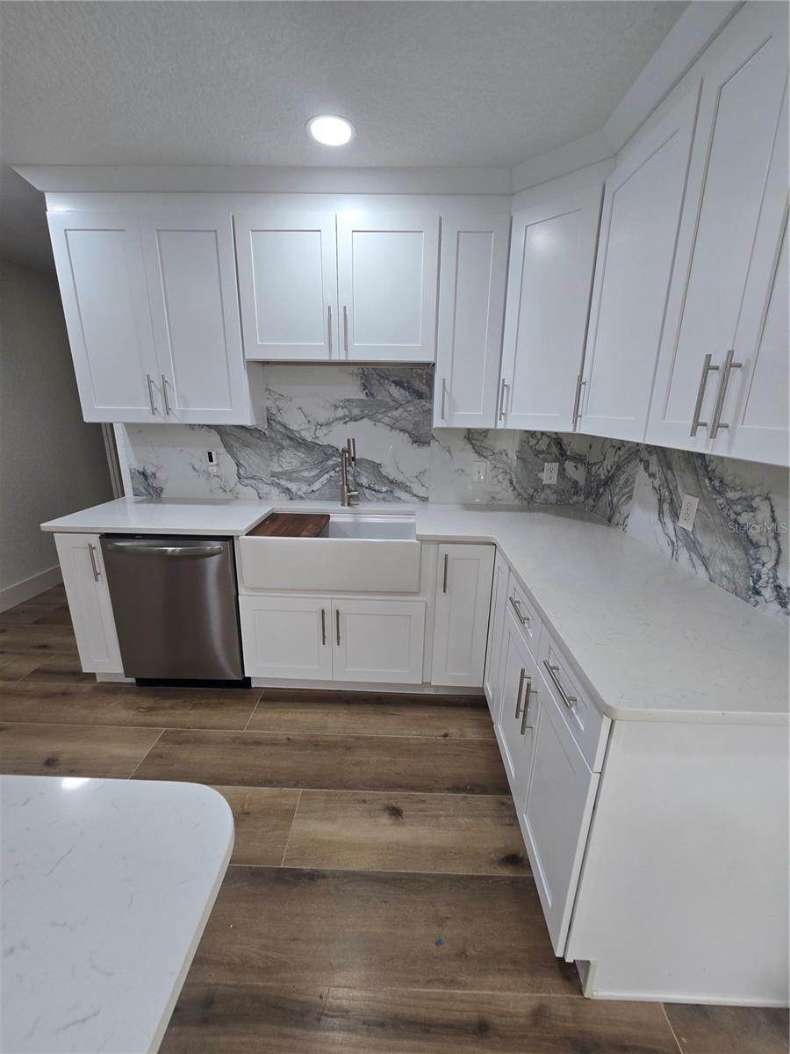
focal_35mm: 13
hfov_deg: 89.9
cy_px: 527
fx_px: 396
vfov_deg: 106.2
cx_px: 395
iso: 64
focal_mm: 2.2
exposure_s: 1/60
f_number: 2.2
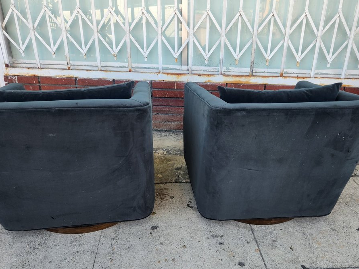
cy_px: 161
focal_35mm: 31
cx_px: 189
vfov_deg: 45.2
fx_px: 322
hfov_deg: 58.3
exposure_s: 1/180
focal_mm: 5.4
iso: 25
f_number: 1.8
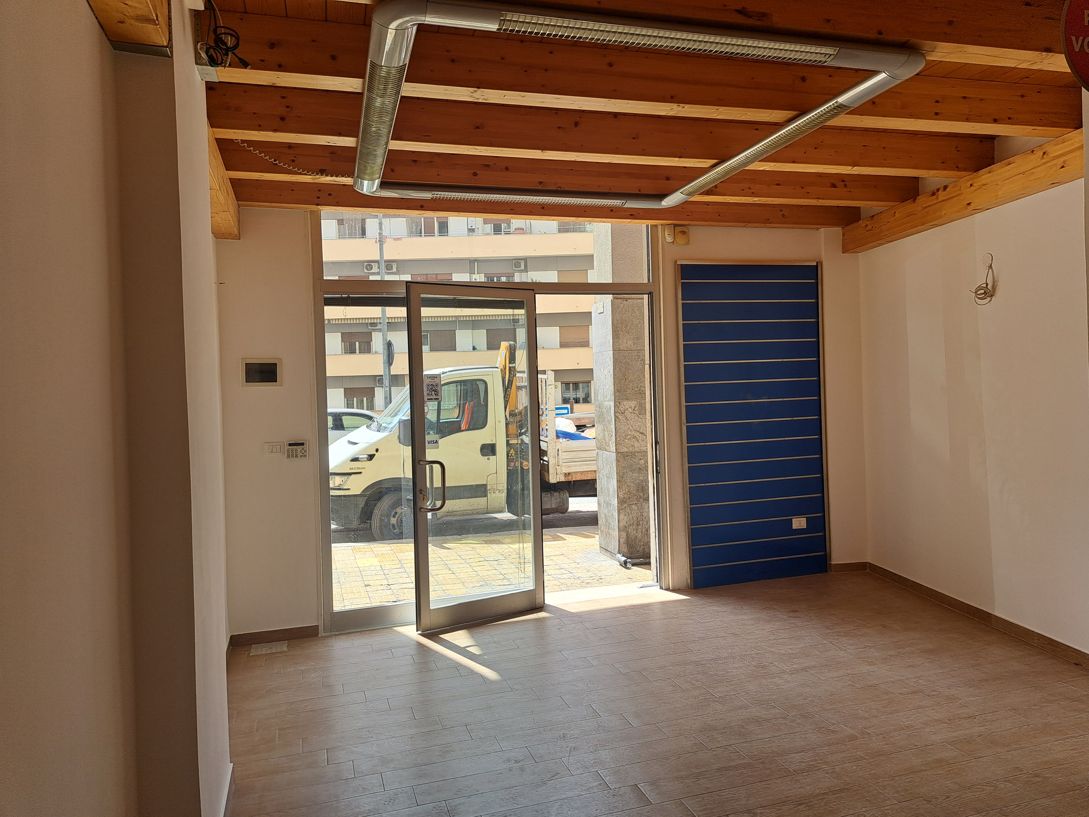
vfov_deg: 56.8
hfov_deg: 71.6
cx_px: 544
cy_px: 408
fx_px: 755
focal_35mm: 24
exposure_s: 1/319
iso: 50
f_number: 1.8
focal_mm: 5.23
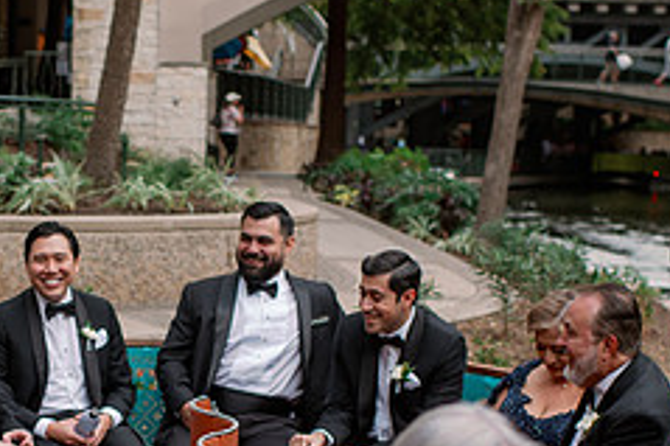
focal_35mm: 85
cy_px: 369
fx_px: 1581
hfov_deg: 23.6
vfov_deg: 15.9
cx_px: 154
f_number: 2.8
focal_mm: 35
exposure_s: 1/1000
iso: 200
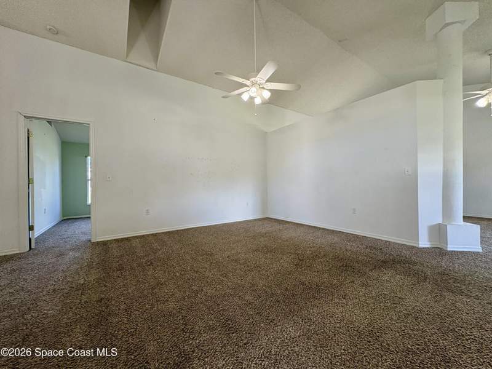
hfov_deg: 102.1
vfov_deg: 85.7
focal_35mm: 14
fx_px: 199
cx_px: 246
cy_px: 184
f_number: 2.2
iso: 125
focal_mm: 2.22
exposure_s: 1/60
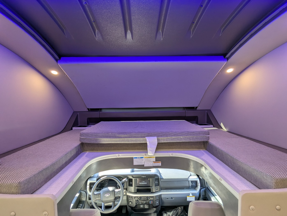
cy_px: 108
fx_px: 133
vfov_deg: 78.2
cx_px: 144
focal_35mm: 16
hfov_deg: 94.4
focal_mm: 2.35
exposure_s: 1/51.4
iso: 53
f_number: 2.2
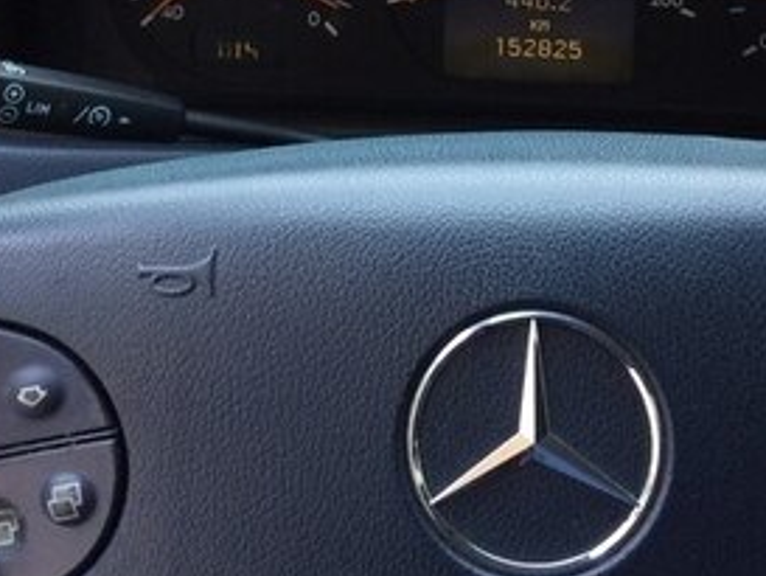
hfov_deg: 27.7
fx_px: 1550
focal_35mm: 70
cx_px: 483
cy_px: -46
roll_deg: -2.0
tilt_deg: -19.8
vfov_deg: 20.1
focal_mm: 4.15
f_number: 2.2
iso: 125
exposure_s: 1/33
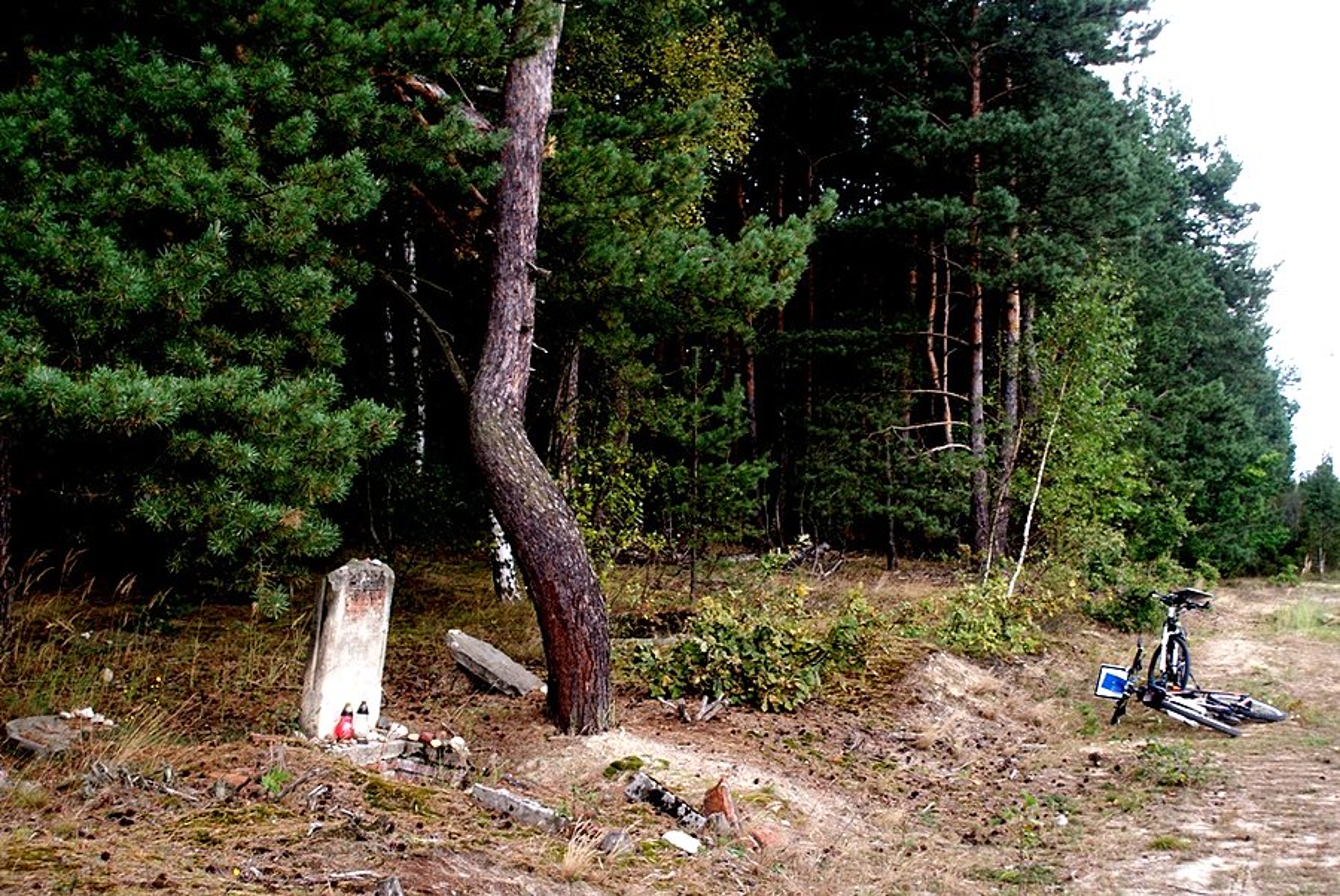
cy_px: 448
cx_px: 670
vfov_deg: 25.8
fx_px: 1956
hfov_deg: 37.8
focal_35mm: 52
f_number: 5.6
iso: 100
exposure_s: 1/60
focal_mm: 35
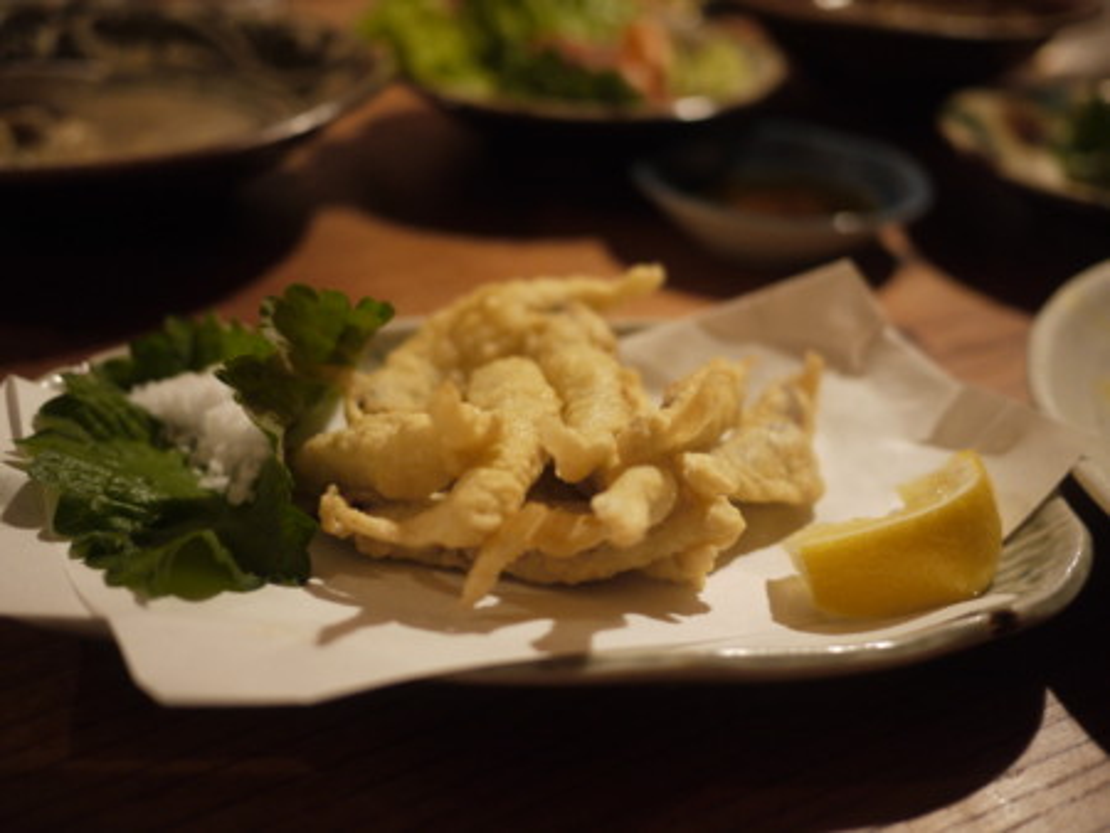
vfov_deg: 36.0
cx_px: 555
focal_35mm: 40
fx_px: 1283
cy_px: 416
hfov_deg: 46.8
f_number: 1.7
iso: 400
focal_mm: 20
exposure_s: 1/20
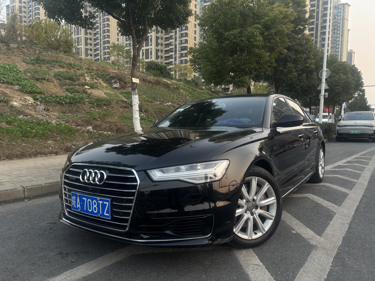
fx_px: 282
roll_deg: -1.0
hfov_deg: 67.3
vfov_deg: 53.1
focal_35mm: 26
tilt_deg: -4.6
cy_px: 140
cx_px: 188
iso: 50
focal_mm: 5.96
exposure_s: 1/121
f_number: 1.6
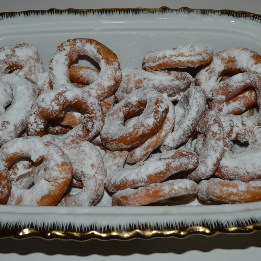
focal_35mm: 54
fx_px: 461
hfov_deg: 31.6
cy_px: 131
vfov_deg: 31.6
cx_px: 120
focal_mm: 28
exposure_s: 1/60
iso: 100
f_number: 8
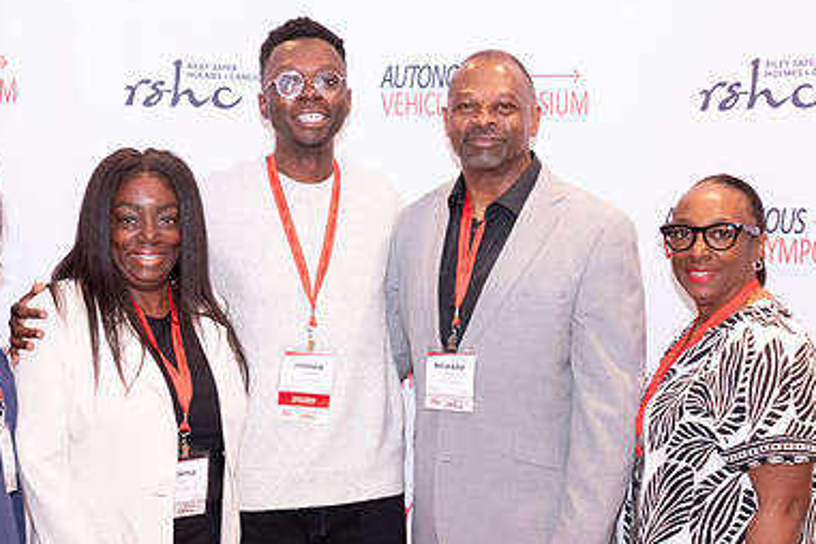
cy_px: 314
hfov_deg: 31.2
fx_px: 1451
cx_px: 283
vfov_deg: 21.2
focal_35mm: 64
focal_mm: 28
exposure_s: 1/80
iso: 2500
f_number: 8
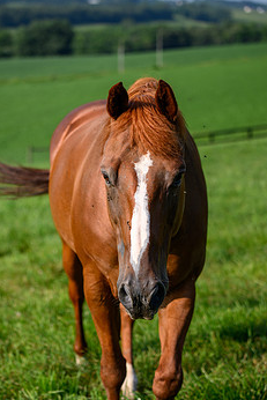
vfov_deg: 22.4
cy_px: 207
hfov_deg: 15.0
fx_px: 1011
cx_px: 97
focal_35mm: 91
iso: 100
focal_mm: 70
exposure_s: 1/1250
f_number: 2.8
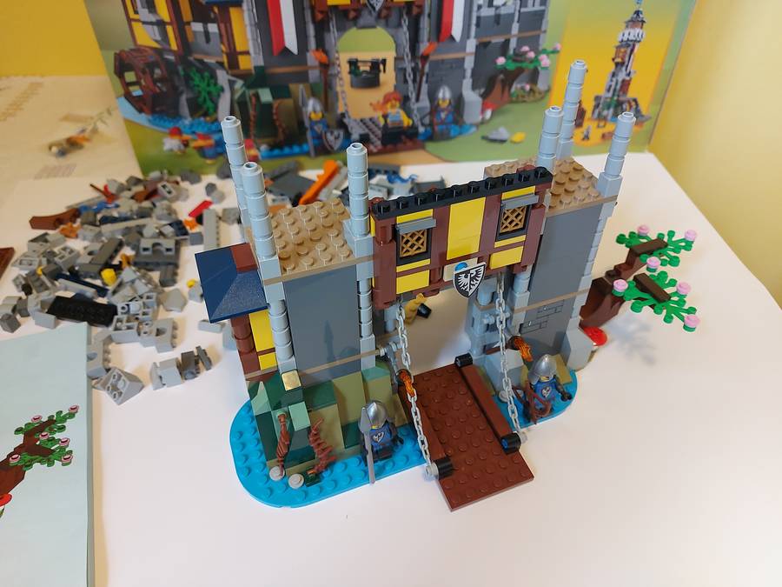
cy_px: 294
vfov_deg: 56.8
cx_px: 391
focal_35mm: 24
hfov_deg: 71.6
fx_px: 542
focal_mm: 5.23
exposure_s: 1/50
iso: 200
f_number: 1.8
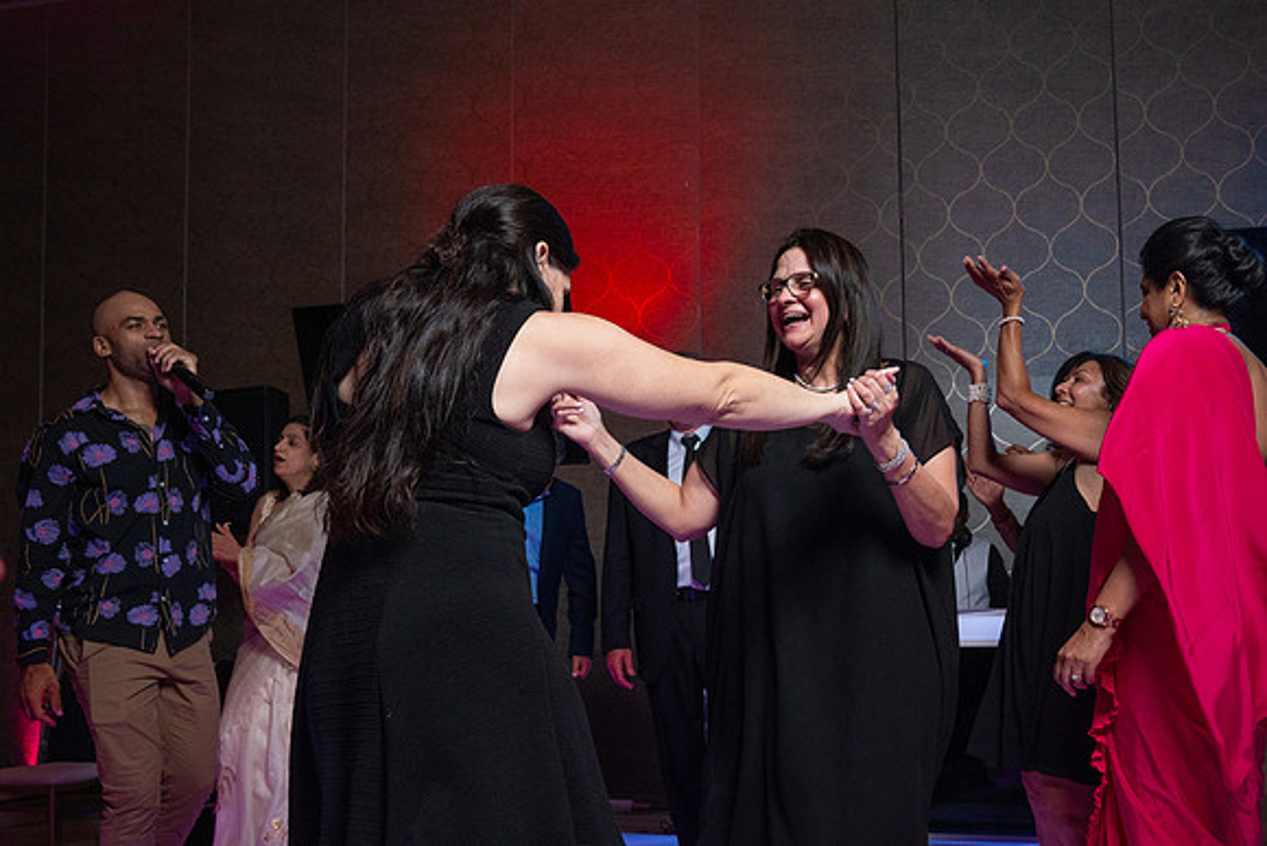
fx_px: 1243
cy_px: 519
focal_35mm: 35
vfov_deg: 37.4
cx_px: 739
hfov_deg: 53.7
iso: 2000
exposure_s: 1/200
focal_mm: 27
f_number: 5.6
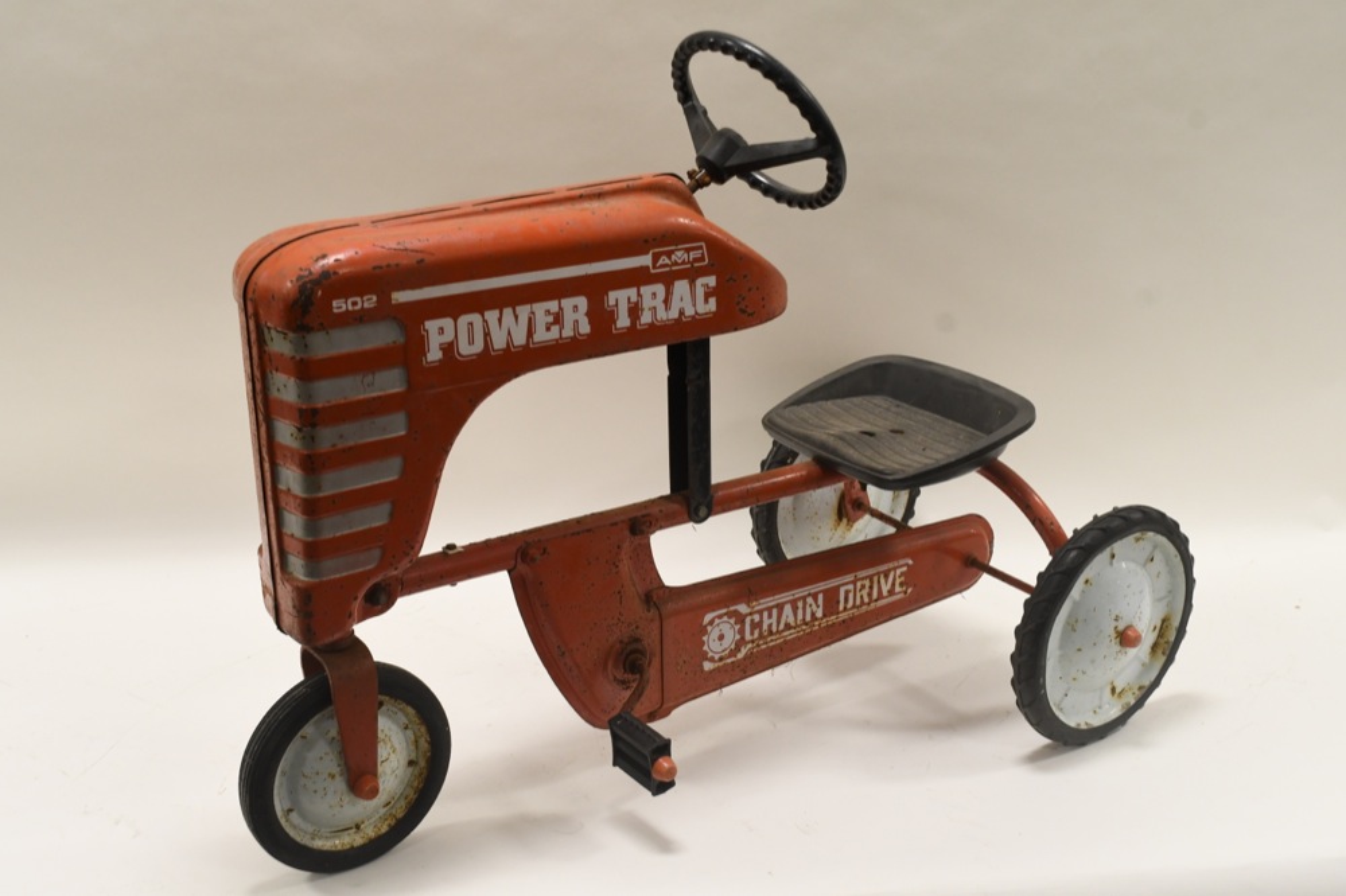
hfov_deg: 49.6
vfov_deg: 34.2
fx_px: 1458
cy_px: 448
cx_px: 673
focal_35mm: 39
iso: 1600
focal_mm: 26
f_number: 8
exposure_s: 1/250
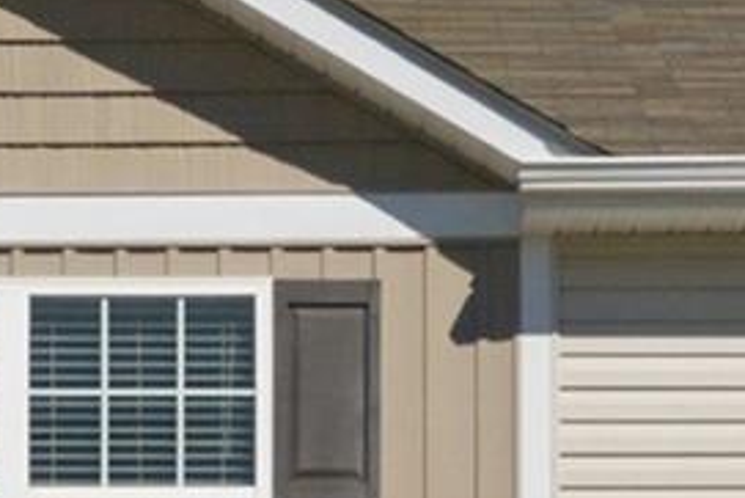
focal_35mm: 204
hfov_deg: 10.1
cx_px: 311
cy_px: 876
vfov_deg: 6.6
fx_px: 4224
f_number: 8
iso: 1600
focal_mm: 27
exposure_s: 1/4000
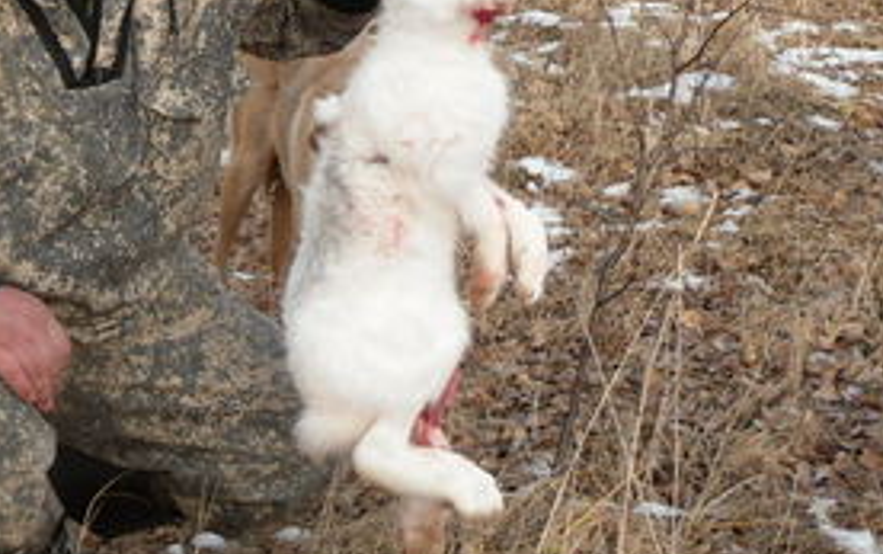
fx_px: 2264
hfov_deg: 21.6
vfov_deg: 13.8
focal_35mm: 94
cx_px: 115
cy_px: 82
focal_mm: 6.3
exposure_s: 1/206
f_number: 3.5
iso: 80
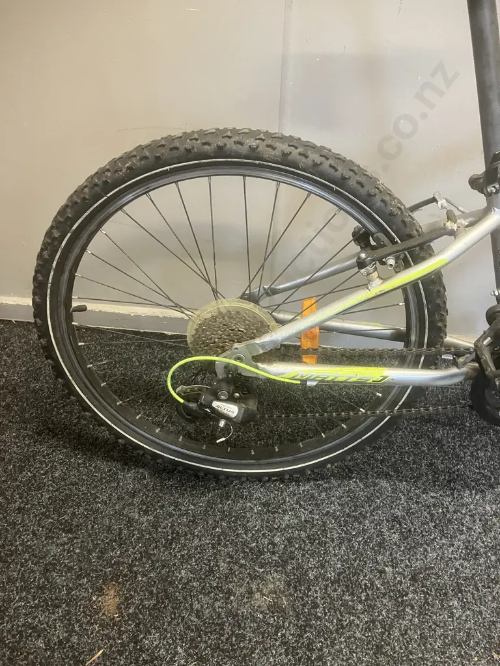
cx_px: 250
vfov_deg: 63.4
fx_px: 539
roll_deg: -1.4
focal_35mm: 28
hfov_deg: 49.7
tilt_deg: -36.1
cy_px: 333
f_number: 1.8
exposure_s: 1/33
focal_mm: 3.99
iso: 250
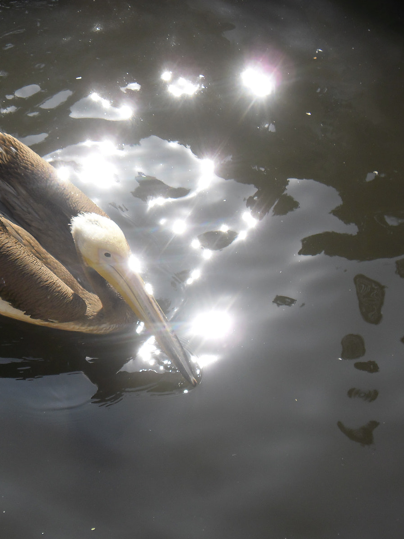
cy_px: 271
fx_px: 918
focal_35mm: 59
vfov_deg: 32.7
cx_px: 61
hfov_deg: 24.3
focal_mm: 7.8
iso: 80
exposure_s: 1/331
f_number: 4.5
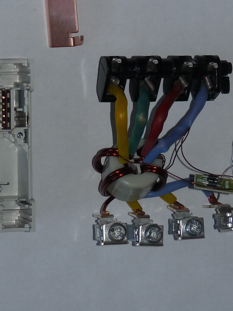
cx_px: 115
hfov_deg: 5.7
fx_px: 2324
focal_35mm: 259
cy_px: -3
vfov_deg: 7.6
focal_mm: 20.8
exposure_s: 1/40
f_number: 3.6
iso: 100
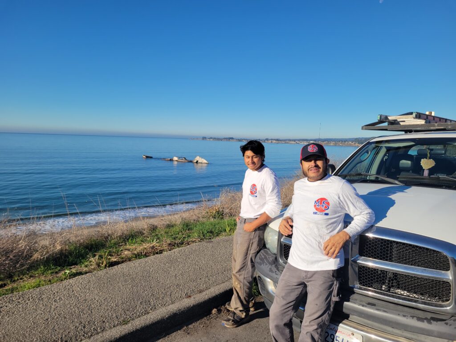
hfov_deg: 67.3
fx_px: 343
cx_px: 228
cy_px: 171
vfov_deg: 53.1
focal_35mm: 26
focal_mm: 5.4
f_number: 1.8
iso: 40
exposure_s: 1/2828
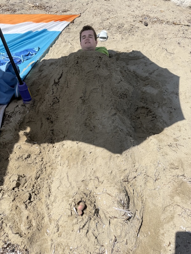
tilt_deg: -45.0
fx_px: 177
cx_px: 96
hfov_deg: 56.8
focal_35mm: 24
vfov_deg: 71.6
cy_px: 127
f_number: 1.78
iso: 80
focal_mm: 6.76
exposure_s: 1/5714
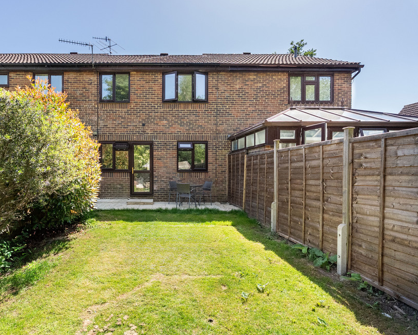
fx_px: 242
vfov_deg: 69.2
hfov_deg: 80.0
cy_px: 163
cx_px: 155
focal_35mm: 20
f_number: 7.1
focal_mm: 16.5
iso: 1600
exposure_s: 1/1600
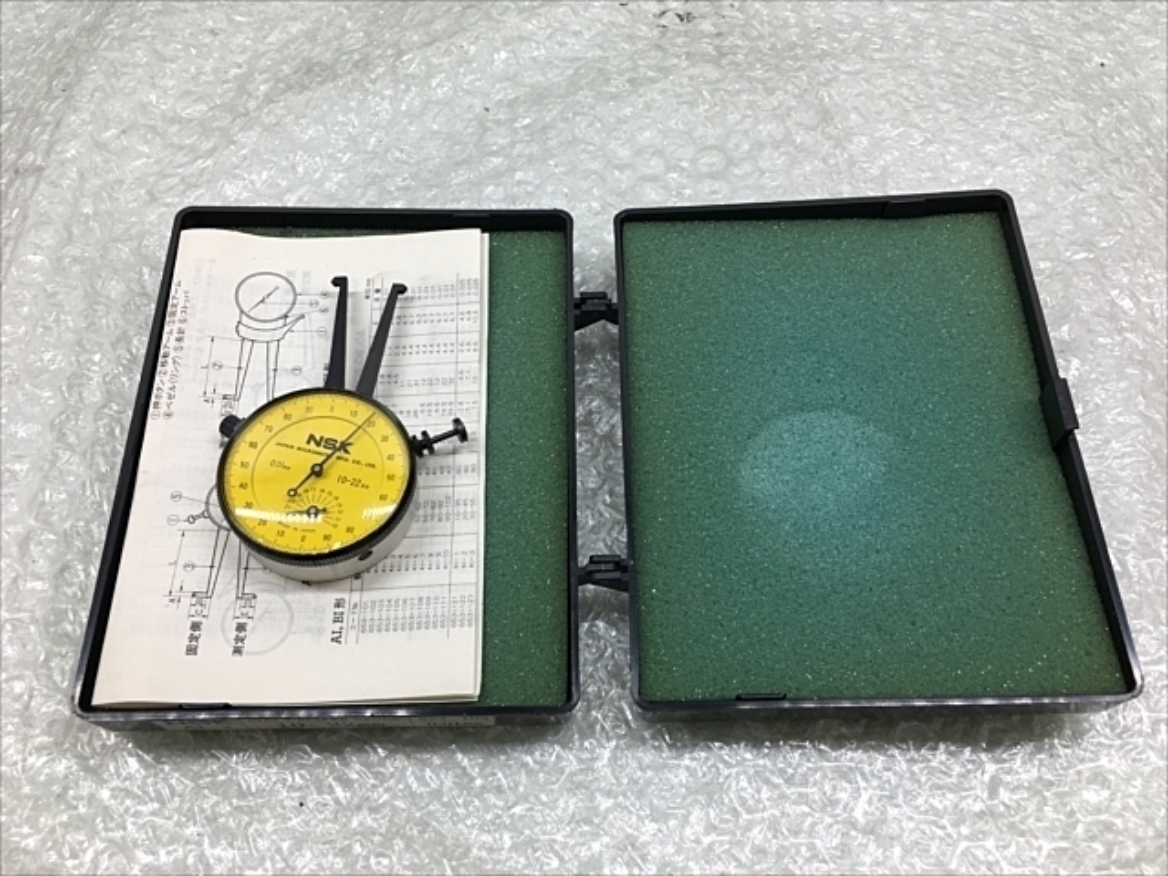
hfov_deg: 61.7
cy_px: 438
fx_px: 979
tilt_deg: -61.0
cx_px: 584
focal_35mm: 29
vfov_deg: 48.2
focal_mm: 4.15
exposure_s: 1/120
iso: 40
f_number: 2.2
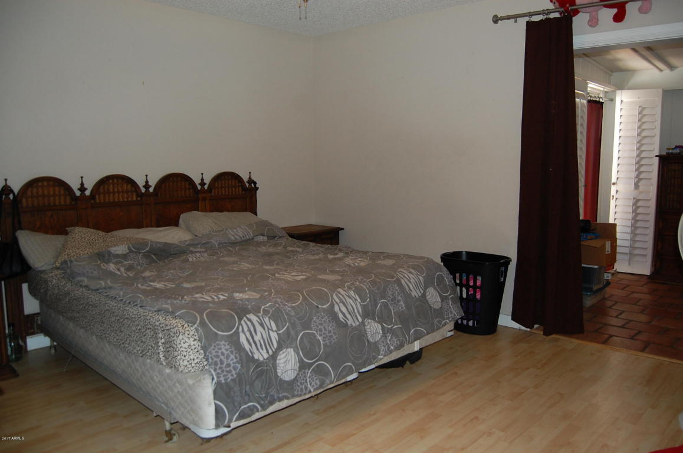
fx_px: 511
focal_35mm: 27
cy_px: 226
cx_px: 342
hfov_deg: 67.5
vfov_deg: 47.8
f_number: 3.5
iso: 400
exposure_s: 1/60
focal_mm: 18
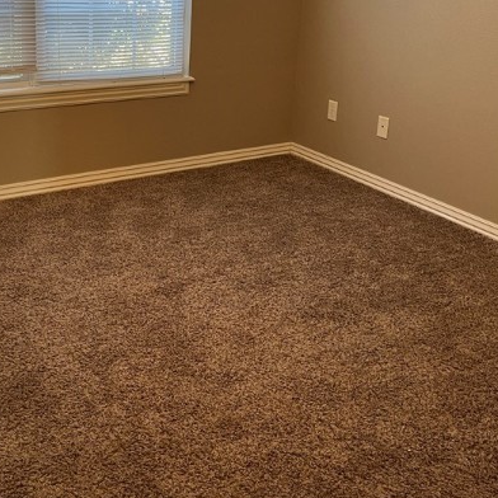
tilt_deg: -16.0
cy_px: 142
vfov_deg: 36.9
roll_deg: -2.4
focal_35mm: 45
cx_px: 185
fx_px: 732
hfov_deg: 37.3
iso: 100
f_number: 1.6
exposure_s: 1/60
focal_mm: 5.1
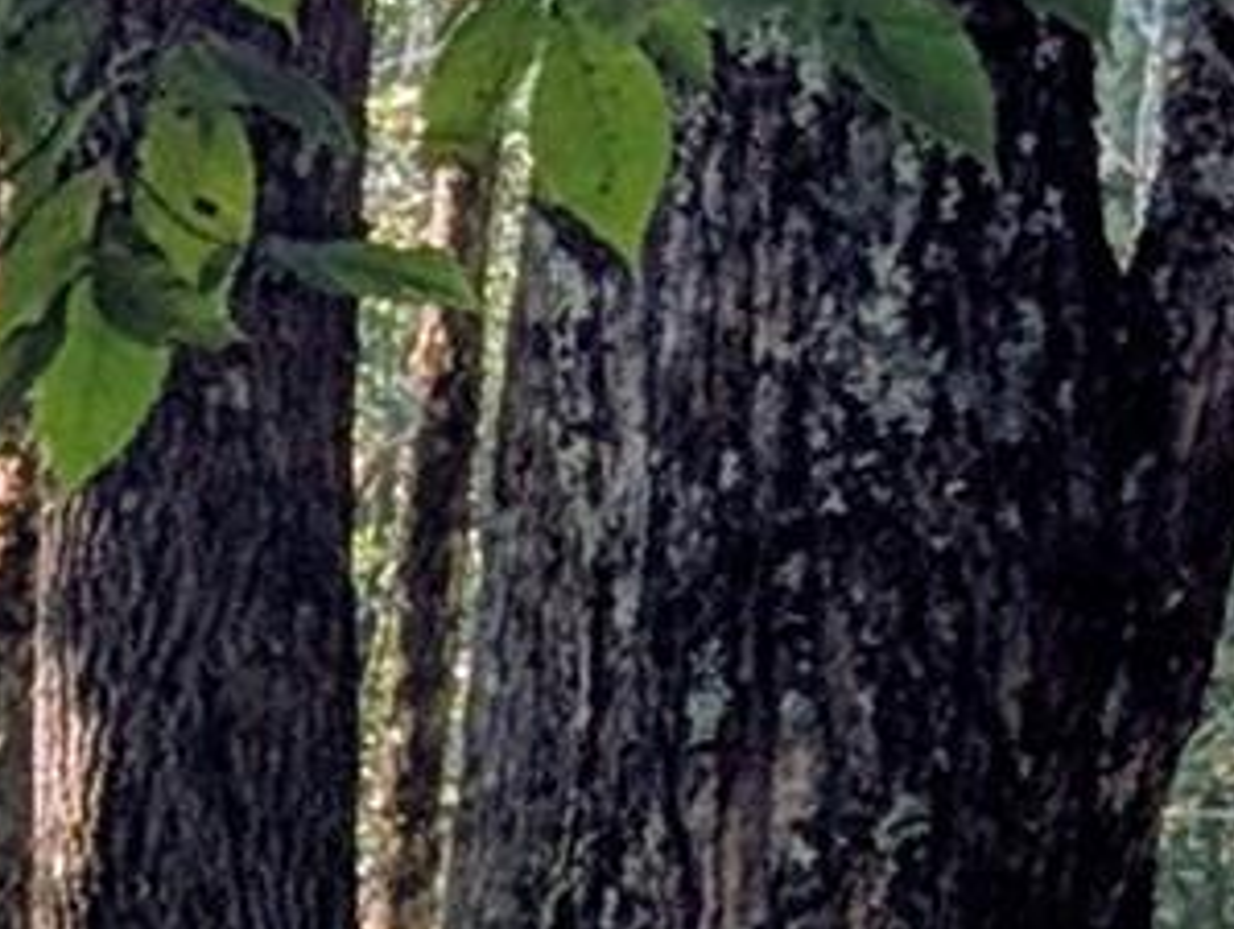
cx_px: -2922
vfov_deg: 4.3
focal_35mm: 334
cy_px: 2622
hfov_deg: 5.4
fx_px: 11921
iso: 22
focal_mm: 6.9
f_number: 1.68
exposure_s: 1/215
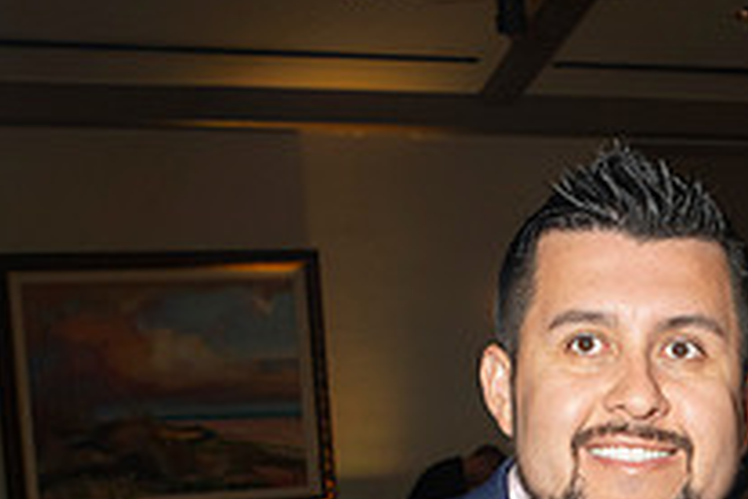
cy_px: 653
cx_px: 896
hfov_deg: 19.6
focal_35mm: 98
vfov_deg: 13.4
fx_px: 2036
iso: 1000
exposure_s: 1/80
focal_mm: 35
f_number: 8
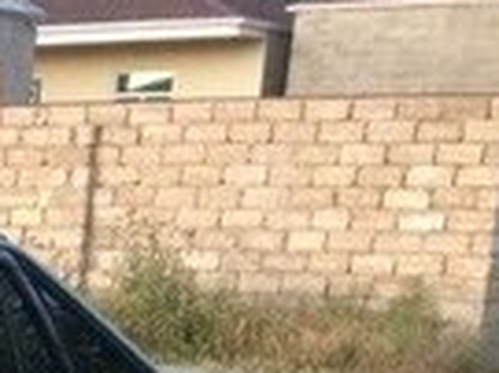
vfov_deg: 9.7
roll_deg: -1.7
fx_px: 2045
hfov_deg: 11.9
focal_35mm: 142
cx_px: -595
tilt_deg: -15.5
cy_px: 752
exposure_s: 1/20
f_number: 2.2
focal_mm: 4.15
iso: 320
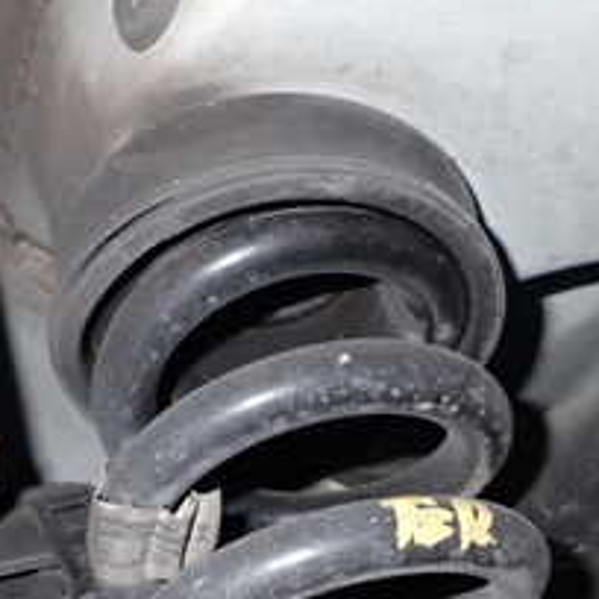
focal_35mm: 65
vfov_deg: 25.0
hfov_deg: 26.5
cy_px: 625
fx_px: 1273
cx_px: 308
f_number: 5.6
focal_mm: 4.5
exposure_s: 1/30
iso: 500
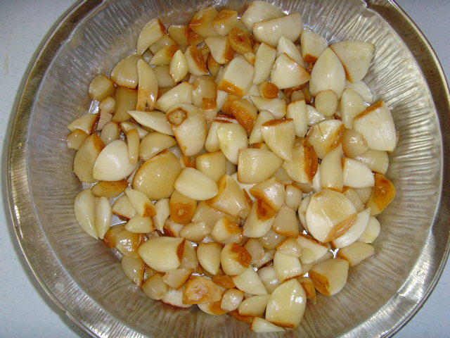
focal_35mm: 39
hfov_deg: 47.9
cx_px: 225
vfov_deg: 36.8
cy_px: 169
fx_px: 507
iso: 200
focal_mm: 6.6
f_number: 3.5
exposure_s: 1/45
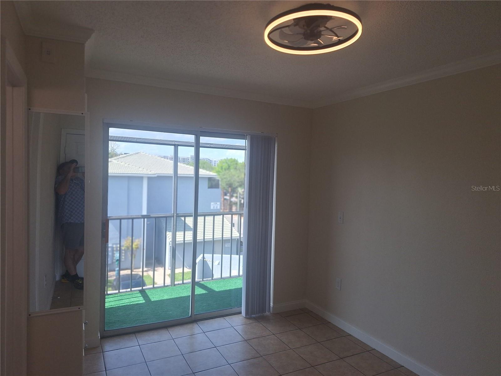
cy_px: 188
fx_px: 333
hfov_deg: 73.9
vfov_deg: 58.9
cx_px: 250
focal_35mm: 23
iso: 40
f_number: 1.8
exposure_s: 1/448
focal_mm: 5.54
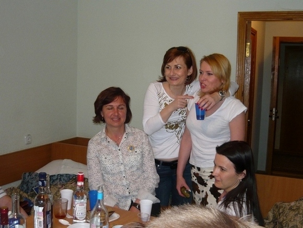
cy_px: 114
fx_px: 368
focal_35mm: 42
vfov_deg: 34.4
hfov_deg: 44.8
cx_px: 152
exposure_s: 1/30
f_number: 2.8
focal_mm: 5.5
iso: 125
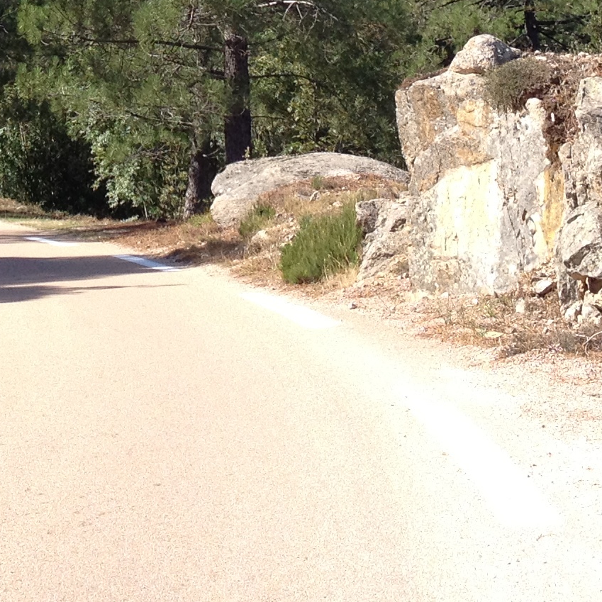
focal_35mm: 119
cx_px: 23
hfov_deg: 14.5
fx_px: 2341
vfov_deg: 14.1
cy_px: -178
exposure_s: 1/756
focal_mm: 4.28
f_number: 2.4
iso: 64
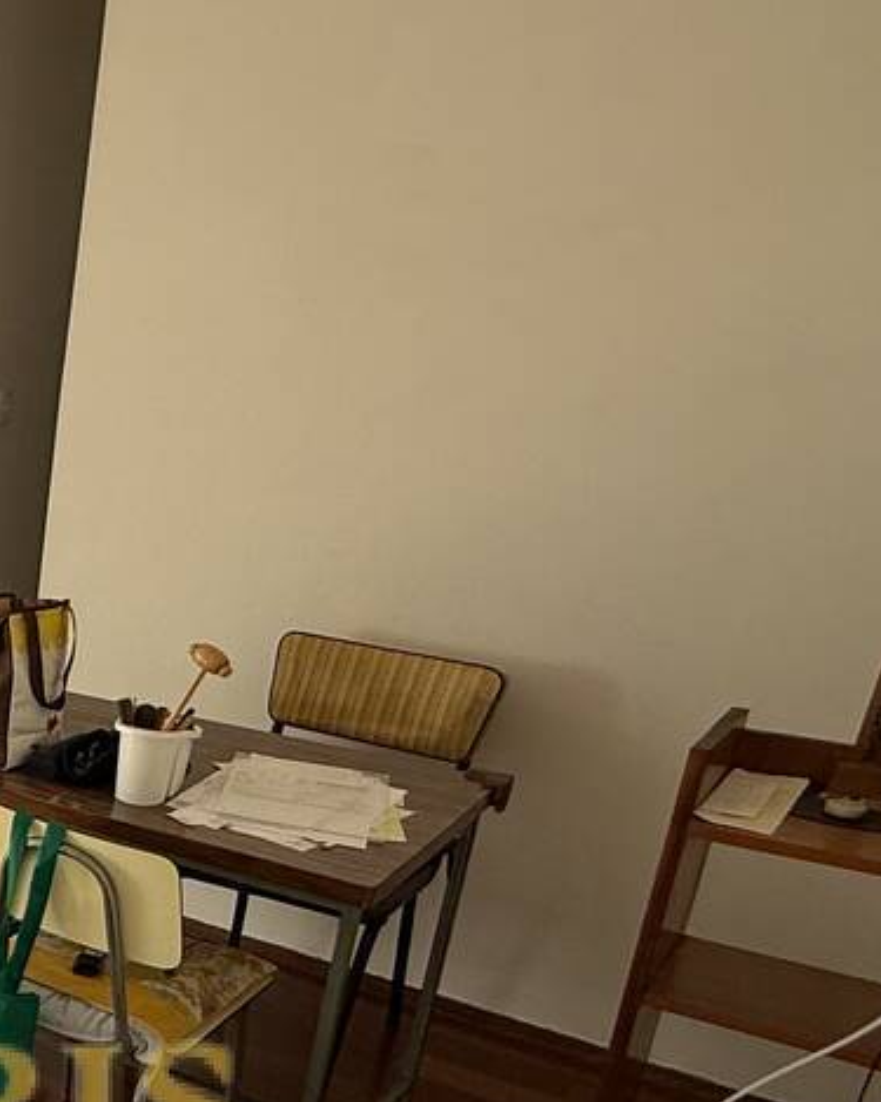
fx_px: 1369
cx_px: -529
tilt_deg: -19.8
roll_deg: +2.4
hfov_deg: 24.7
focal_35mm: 42
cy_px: 778
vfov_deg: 42.9
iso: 50
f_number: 2.2
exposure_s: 1/139
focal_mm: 2.22
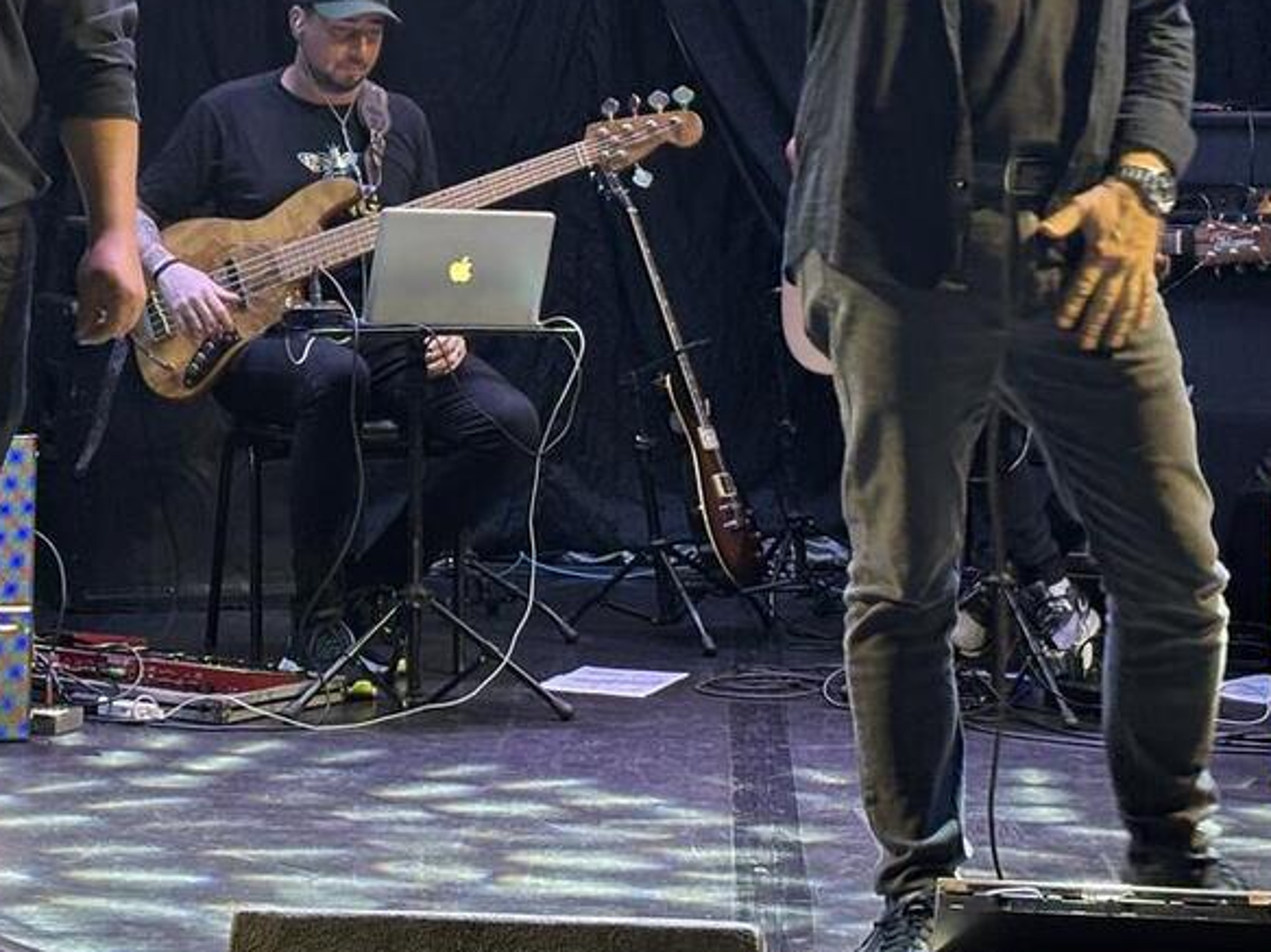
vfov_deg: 13.7
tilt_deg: -0.4
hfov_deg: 18.3
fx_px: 3928
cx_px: 405
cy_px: 83
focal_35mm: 107
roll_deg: -0.9
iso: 125
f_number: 1.6
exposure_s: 1/35
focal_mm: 5.96
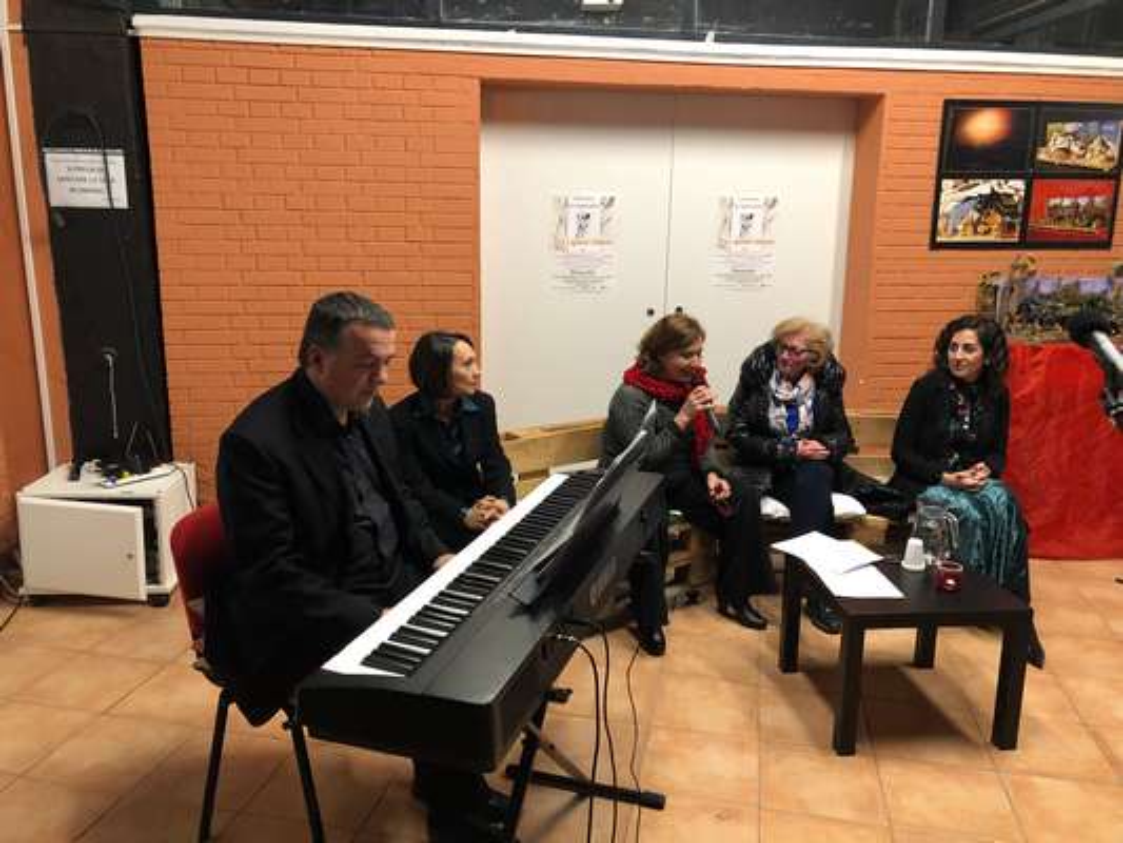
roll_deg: -0.1
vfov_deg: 49.8
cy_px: 422
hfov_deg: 63.4
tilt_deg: -12.1
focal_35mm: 28
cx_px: 562
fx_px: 909
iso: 100
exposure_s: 1/8
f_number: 1.8
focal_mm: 3.99
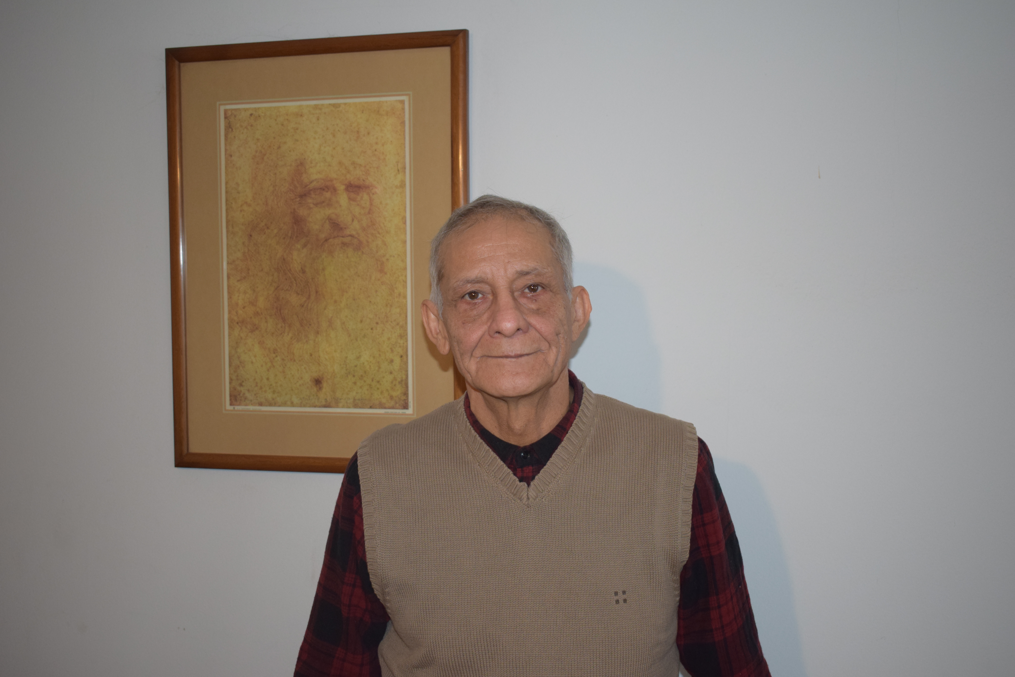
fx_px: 1142
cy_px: 338
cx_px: 508
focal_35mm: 40
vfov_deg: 33.0
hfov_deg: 47.9
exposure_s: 1/60
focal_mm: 27
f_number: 4
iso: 1000
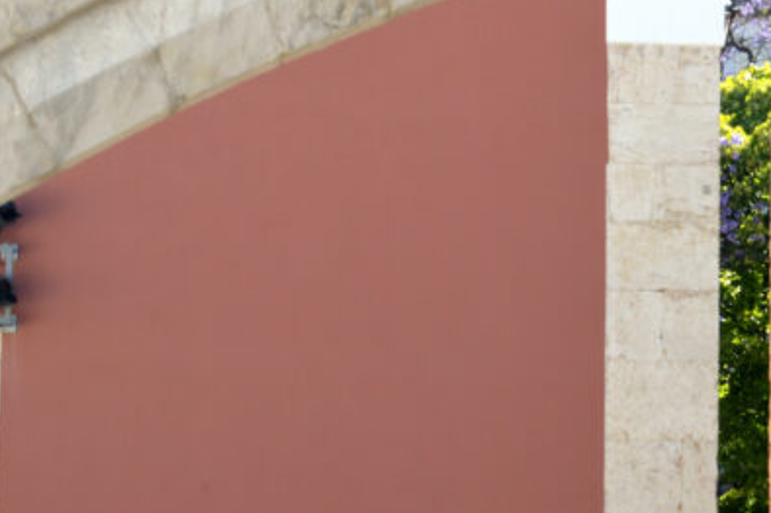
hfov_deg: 9.5
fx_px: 4586
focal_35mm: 214
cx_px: 761
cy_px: 299
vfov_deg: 6.4
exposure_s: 1/125
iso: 100
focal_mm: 55
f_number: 5.6
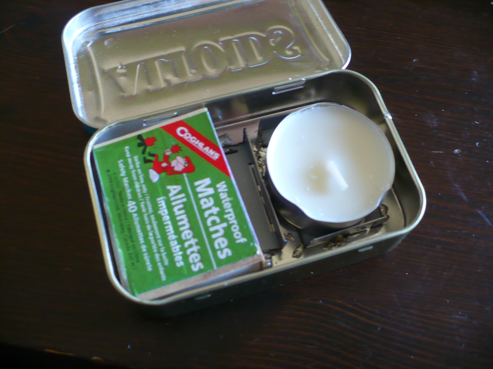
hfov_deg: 50.1
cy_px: 184
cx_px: 246
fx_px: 527
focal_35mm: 37
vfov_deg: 38.7
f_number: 2.8
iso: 200
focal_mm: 6.1
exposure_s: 1/8
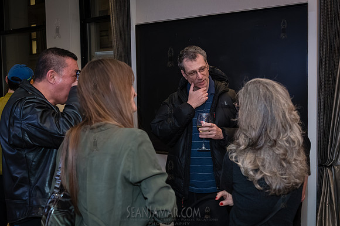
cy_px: 114
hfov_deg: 44.3
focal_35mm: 44
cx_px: 211
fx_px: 415
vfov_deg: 30.5
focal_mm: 35
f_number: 5
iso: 6400
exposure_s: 1/200
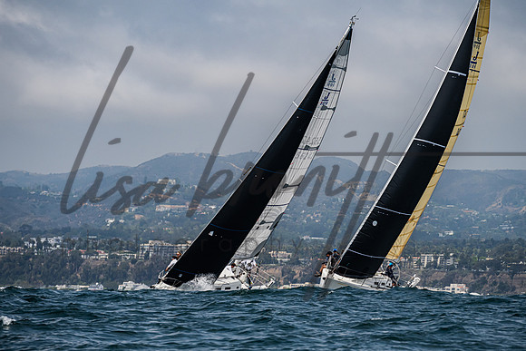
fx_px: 3892
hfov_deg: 7.7
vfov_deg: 5.2
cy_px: 197
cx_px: 253
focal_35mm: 266
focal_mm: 200
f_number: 6.3
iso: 250
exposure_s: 1/1000
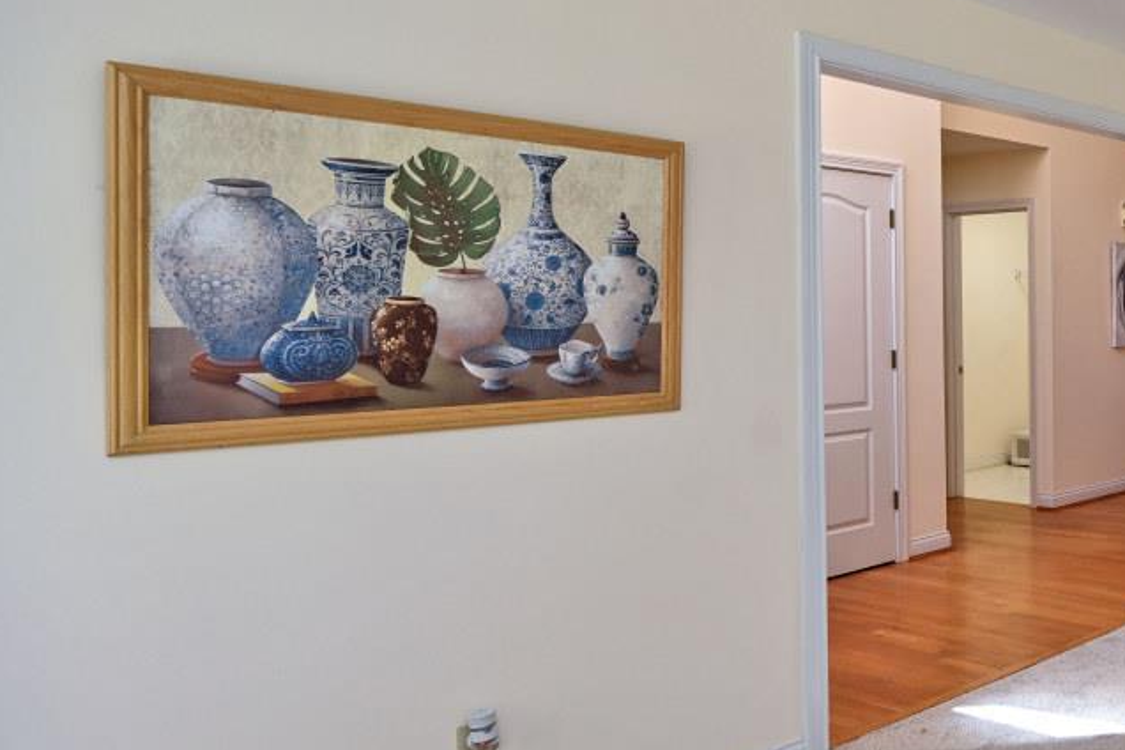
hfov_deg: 41.4
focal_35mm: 33
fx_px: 1031
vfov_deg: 39.9
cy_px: 318
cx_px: 1316
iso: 200
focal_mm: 14
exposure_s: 1/80
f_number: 4.5
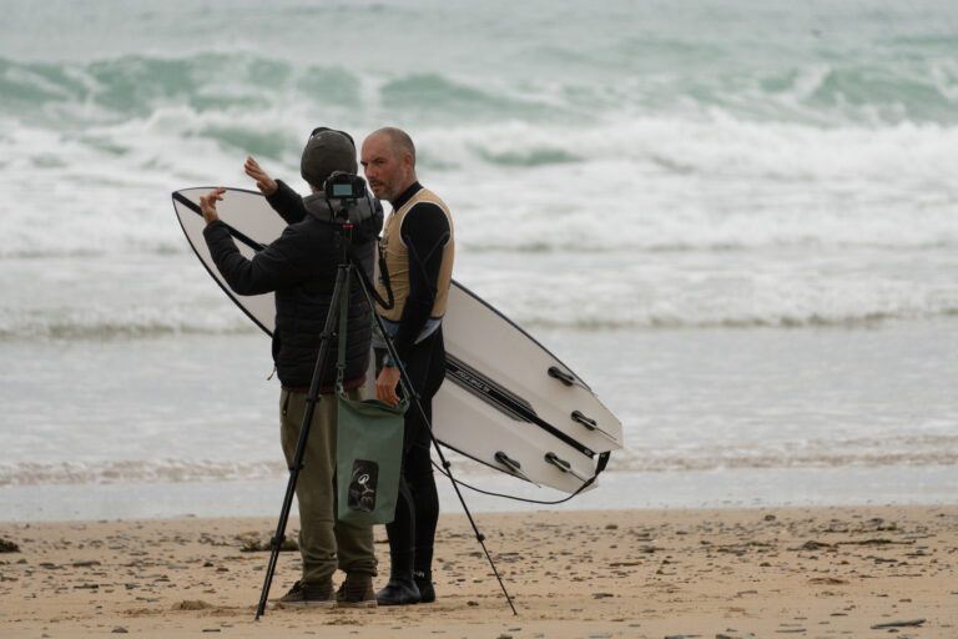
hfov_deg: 3.9
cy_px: 320
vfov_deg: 2.6
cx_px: 479
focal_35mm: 525
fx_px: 13970
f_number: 6.3
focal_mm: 350
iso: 800
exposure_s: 1/1600
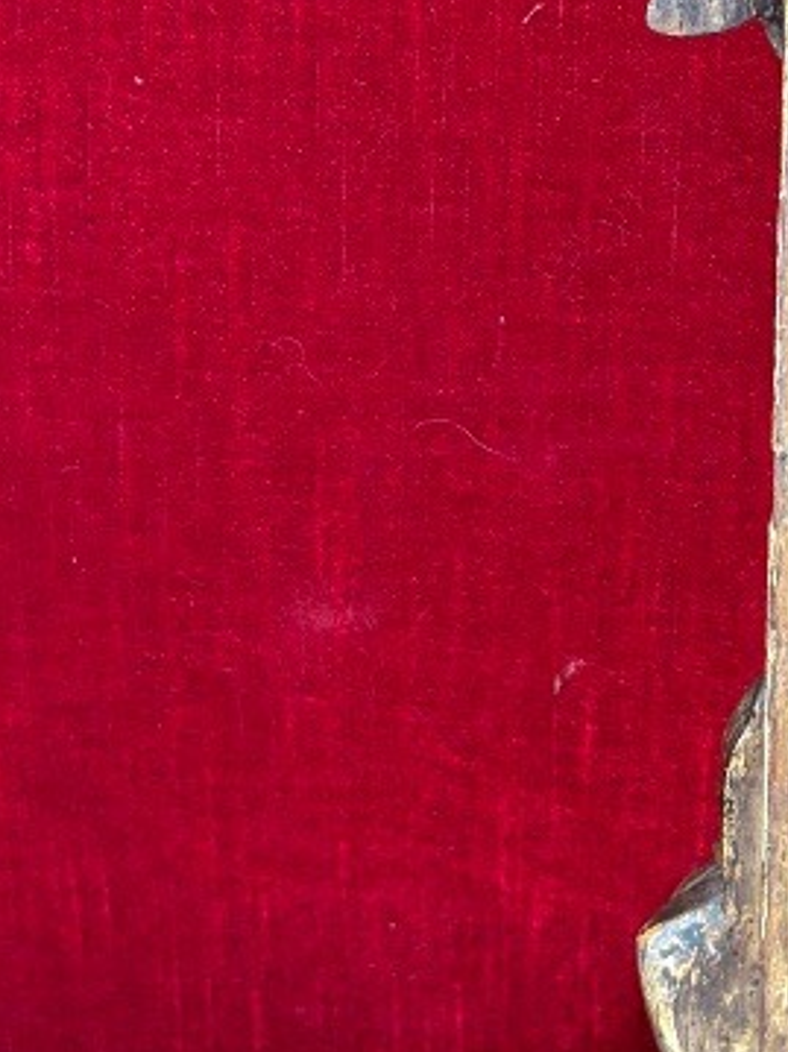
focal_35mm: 87
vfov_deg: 21.5
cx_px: 838
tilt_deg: -13.9
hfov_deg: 16.5
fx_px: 2642
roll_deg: -2.5
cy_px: -73
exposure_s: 1/60
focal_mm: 5.96
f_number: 1.6
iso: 250
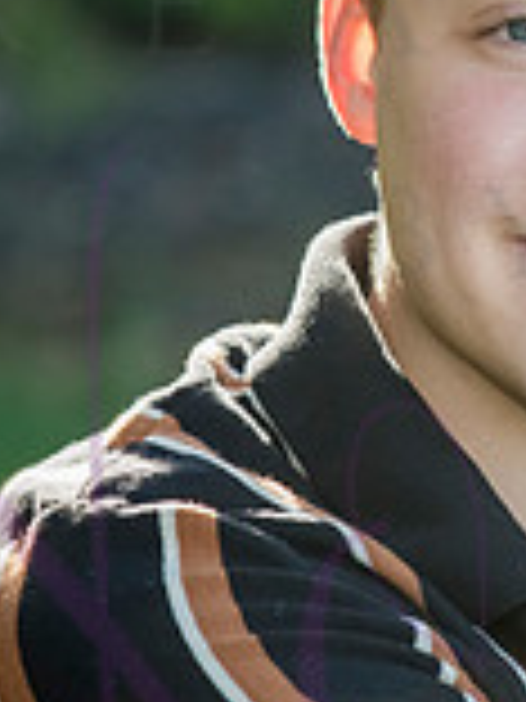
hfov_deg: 2.9
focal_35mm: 520
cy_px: 223
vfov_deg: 3.8
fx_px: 10535
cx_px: 548
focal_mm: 145
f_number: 6.3
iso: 800
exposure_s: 1/400
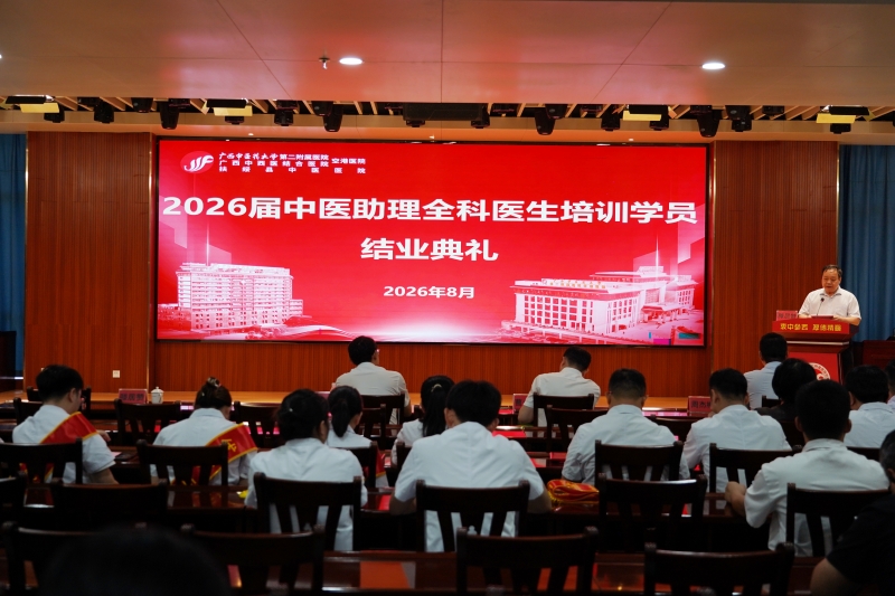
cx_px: 448
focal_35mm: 44
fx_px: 1094
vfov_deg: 30.5
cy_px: 298
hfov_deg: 44.5
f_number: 4
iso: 640
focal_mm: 44
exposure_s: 1/160
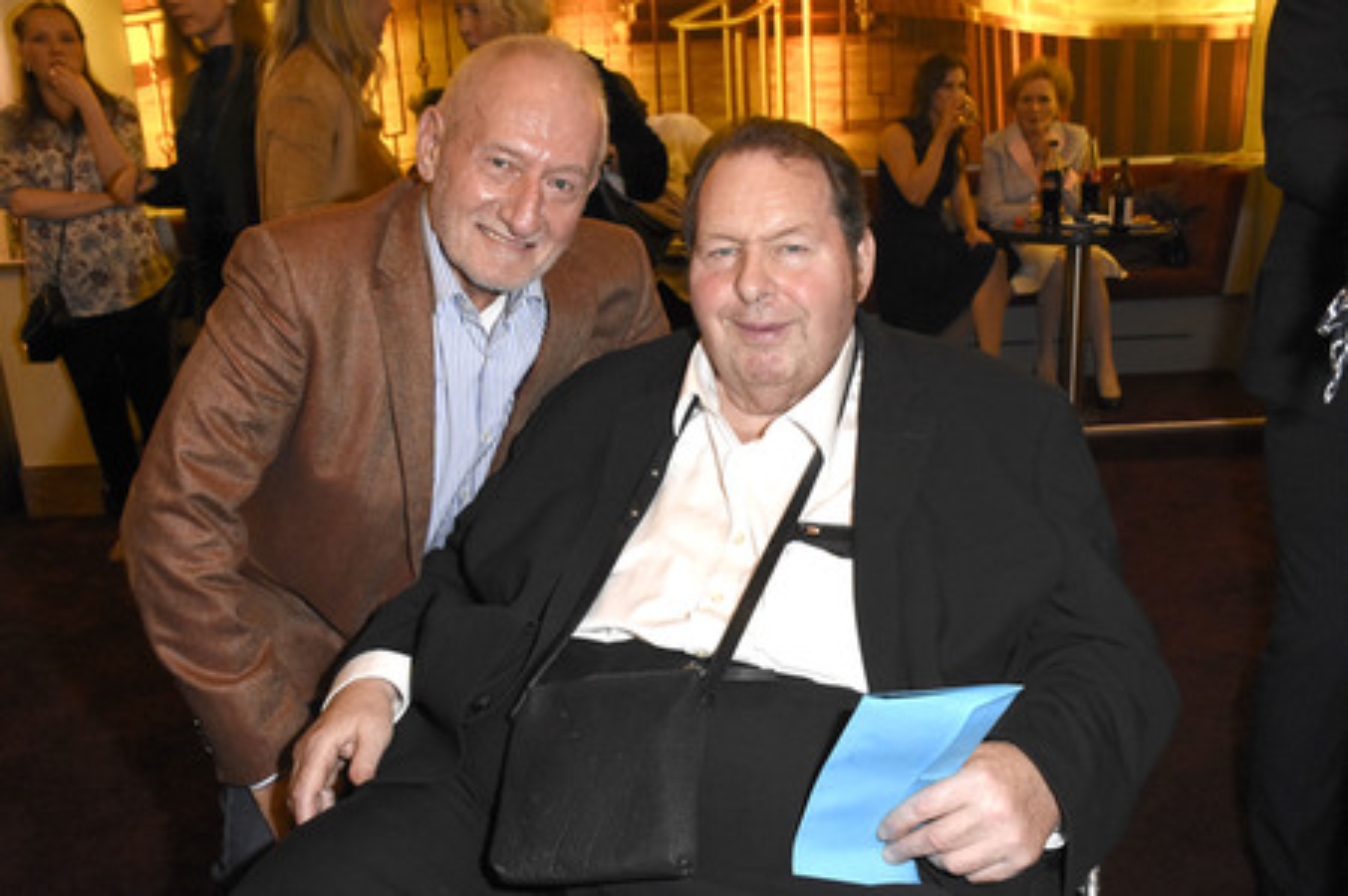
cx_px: 674
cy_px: 448
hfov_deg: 55.1
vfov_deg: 38.3
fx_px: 1291
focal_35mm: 34
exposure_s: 1/60
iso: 3200
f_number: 6.3
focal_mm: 23
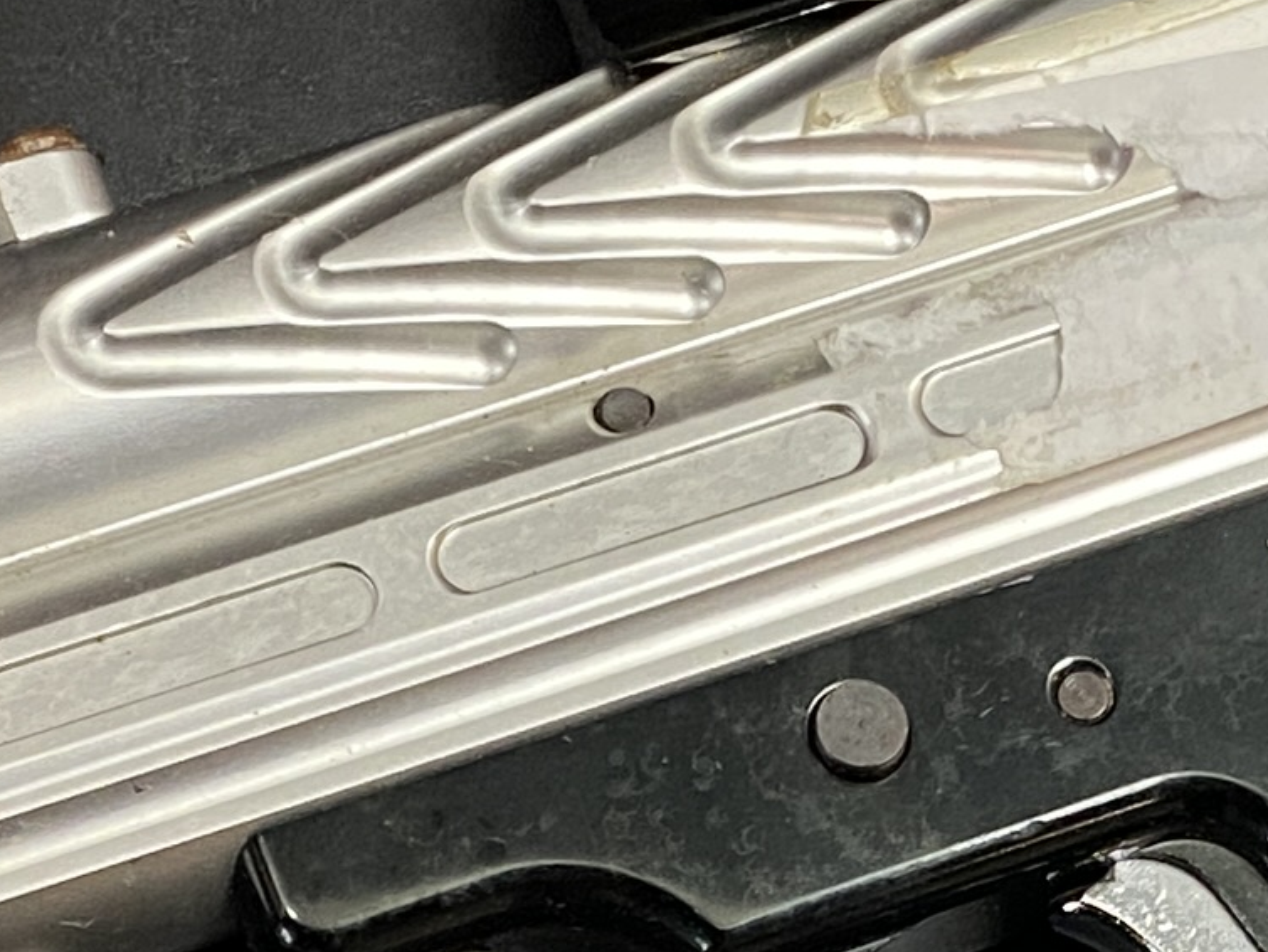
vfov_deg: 10.5
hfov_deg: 14.1
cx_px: 1065
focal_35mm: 139
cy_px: 1199
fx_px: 5093
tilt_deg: -74.3
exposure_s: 1/60
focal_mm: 4.25
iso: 200
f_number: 1.8
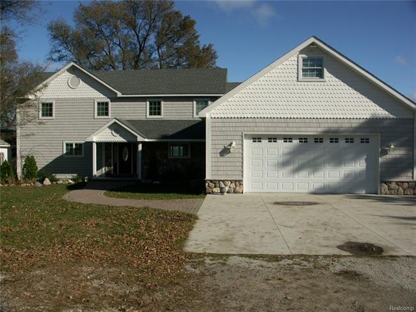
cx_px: 208
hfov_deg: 56.8
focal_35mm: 32
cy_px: 156
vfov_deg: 44.2
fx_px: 385
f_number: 4
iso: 100
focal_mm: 8.27
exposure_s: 1/1600
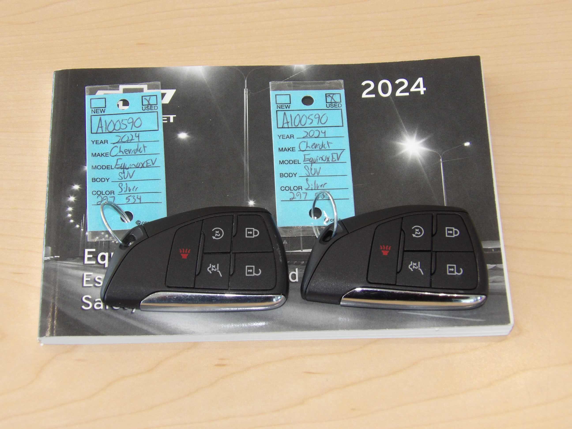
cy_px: 214
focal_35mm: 72
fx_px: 1190
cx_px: 286
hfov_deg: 27.0
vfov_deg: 20.4
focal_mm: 13
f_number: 4.1
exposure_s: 1/100
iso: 200
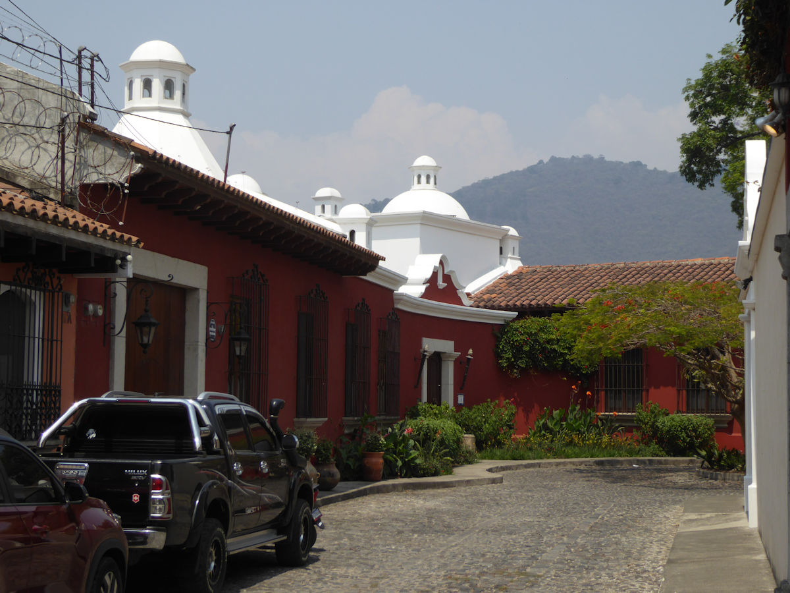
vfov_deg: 21.0
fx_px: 1598
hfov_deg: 27.8
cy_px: 296
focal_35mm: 70
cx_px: 395
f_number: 4.5
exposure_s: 1/800
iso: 100
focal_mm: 12.5
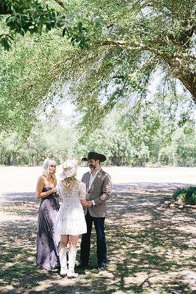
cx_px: 98
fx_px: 408
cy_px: 147
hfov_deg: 27.0
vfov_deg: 39.6
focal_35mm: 50
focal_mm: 50
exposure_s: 1/640
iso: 400
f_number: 3.2
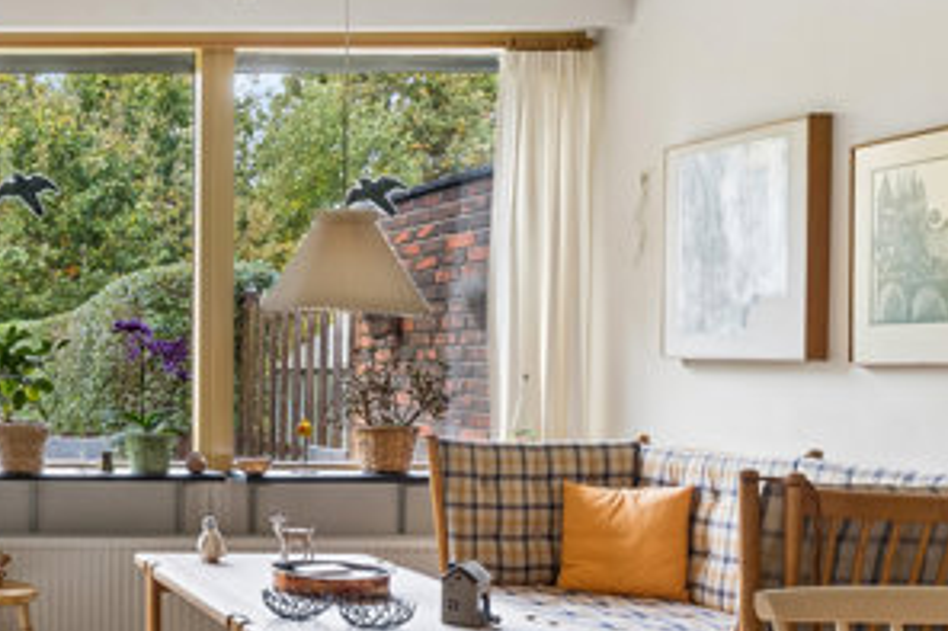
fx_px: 1439
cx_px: -202
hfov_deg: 30.6
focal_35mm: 55
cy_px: 383
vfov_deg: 24.7
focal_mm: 13.5
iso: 200
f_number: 8
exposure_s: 1/3.33
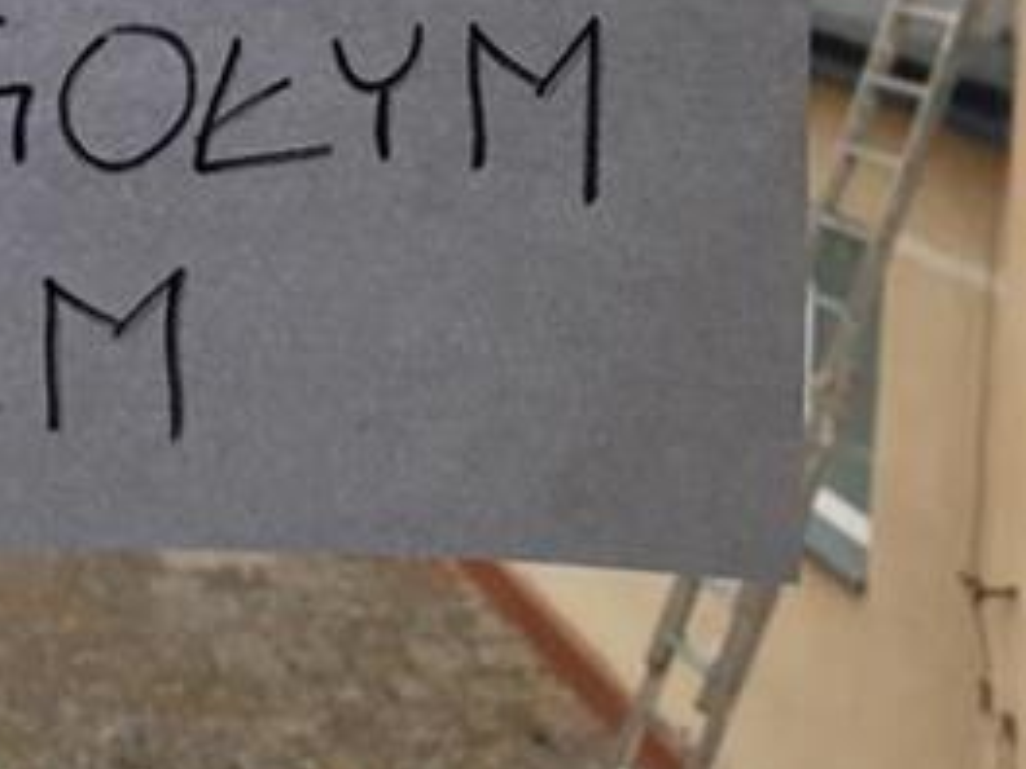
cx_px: -233
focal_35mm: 64
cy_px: -159
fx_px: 1897
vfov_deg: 21.3
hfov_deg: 26.6
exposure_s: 1/281
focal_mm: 3.92
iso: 40
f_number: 1.7
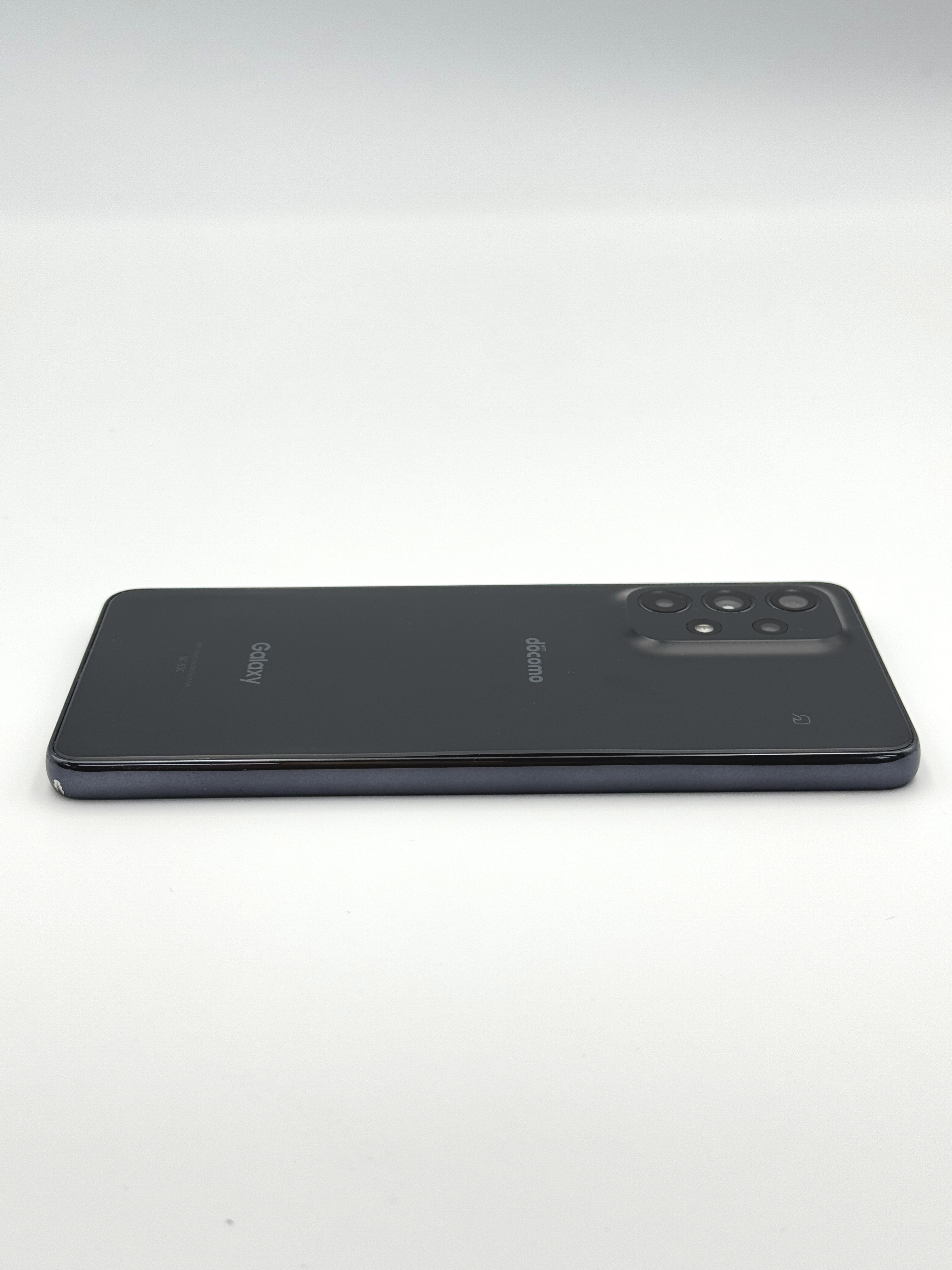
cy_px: 635
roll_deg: -0.4
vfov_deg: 39.7
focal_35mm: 48
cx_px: 476
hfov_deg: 30.3
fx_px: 1760
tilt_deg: -27.7
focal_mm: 6.76
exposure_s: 1/420
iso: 64
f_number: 1.78
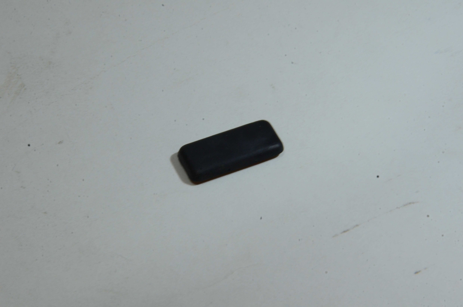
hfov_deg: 13.1
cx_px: 232
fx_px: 2021
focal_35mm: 158
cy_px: 154
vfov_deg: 8.7
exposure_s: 1/40
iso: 1250
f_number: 36
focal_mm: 105
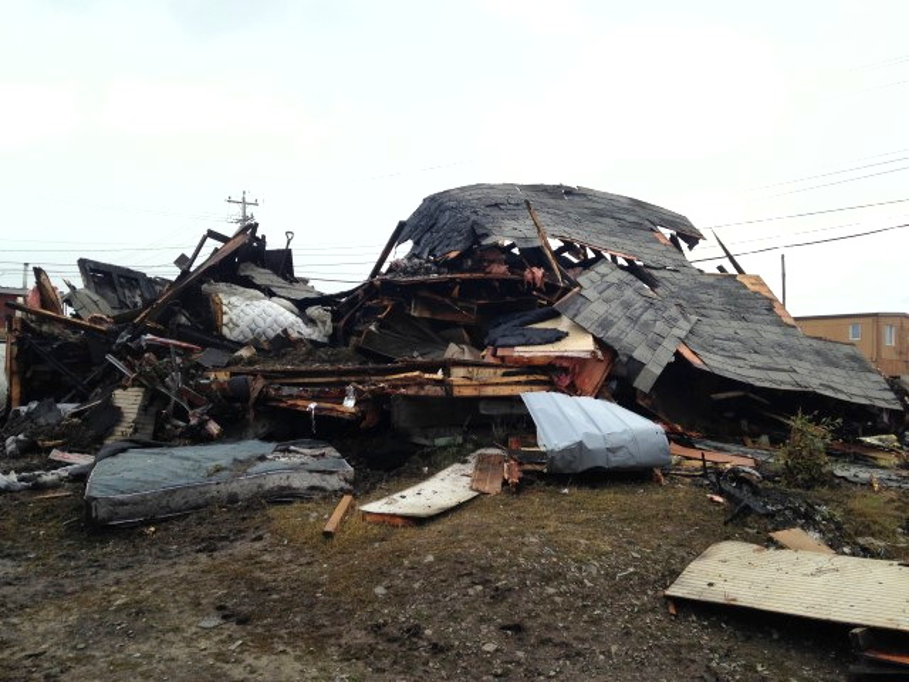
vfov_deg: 42.9
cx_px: 454
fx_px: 867
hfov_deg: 55.4
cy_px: 341
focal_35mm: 33
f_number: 2.4
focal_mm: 4.12
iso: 50
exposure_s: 1/547
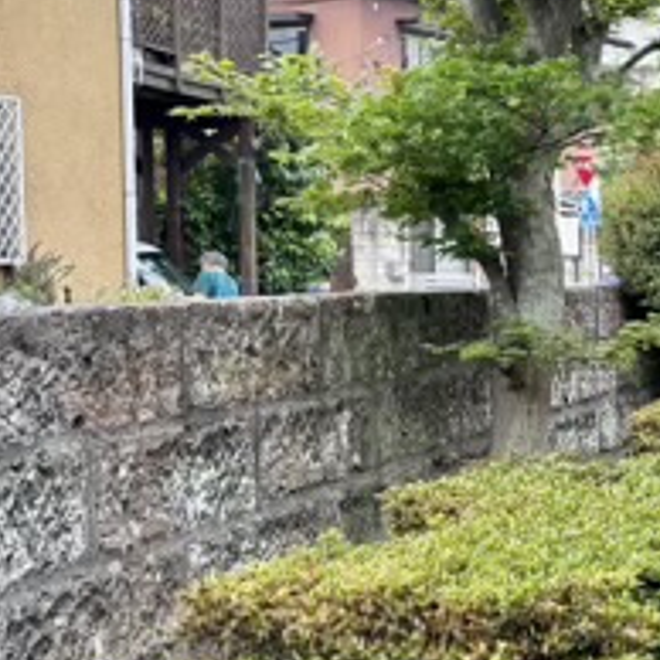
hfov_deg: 19.0
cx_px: 902
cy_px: 403
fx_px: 1790
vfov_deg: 20.9
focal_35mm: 83
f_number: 1.6
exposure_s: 1/223
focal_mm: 5.96
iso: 40
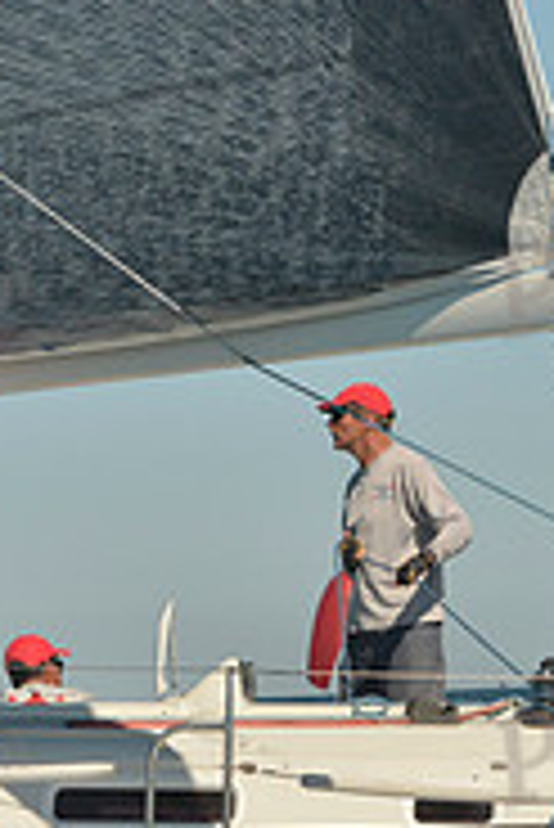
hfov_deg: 5.3
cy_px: 520
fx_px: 5944
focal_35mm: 258
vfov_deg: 8.0
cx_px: 266
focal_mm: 82
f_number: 8
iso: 400
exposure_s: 1/1250
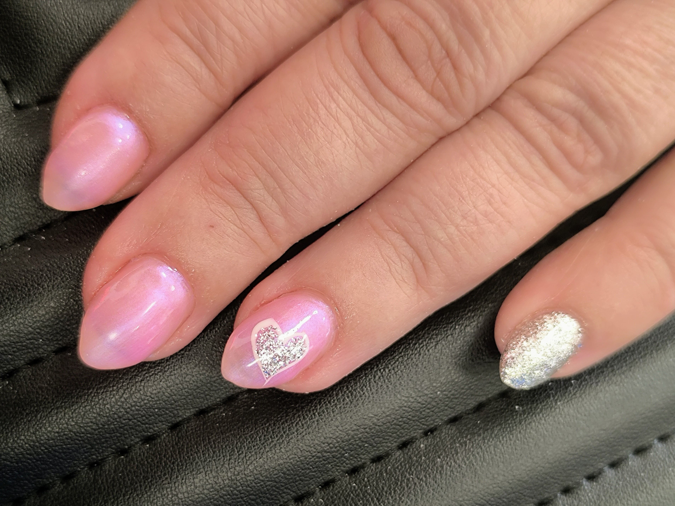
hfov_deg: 41.2
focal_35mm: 46
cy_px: 253
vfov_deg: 31.5
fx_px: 897
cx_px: 338
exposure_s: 1/100
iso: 500
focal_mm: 6.14
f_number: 1.65
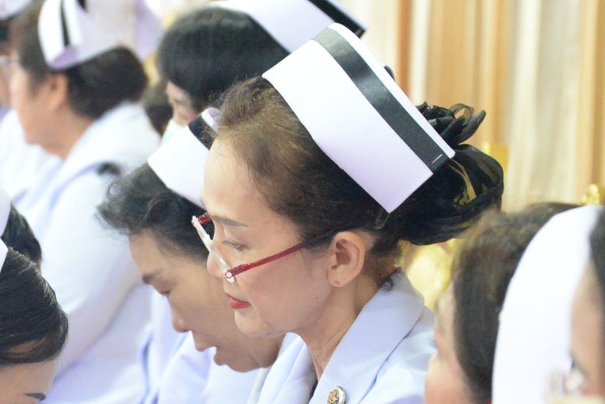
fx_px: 4035
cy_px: 361
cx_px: 80
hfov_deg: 8.6
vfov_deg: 5.7
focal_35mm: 240
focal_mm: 80
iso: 6400
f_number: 4.5
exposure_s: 1/80
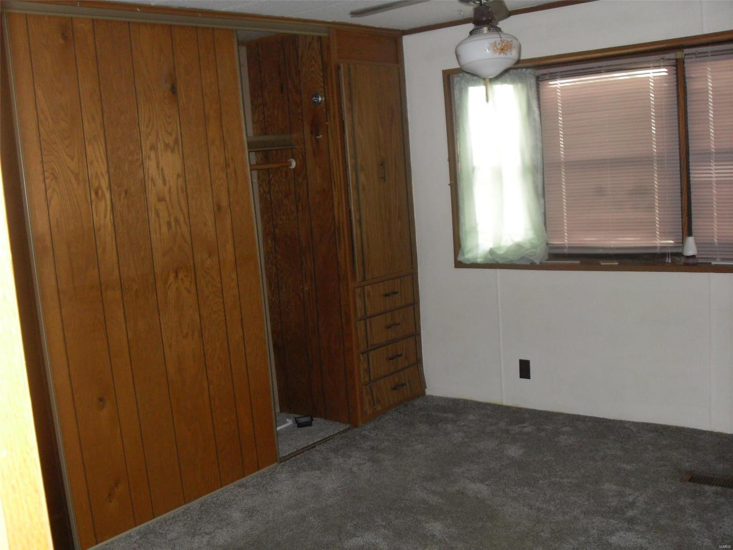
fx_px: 783
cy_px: 275
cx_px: 366
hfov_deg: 50.1
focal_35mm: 37
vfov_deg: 38.7
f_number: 2.8
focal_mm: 6.3
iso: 160
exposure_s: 1/45
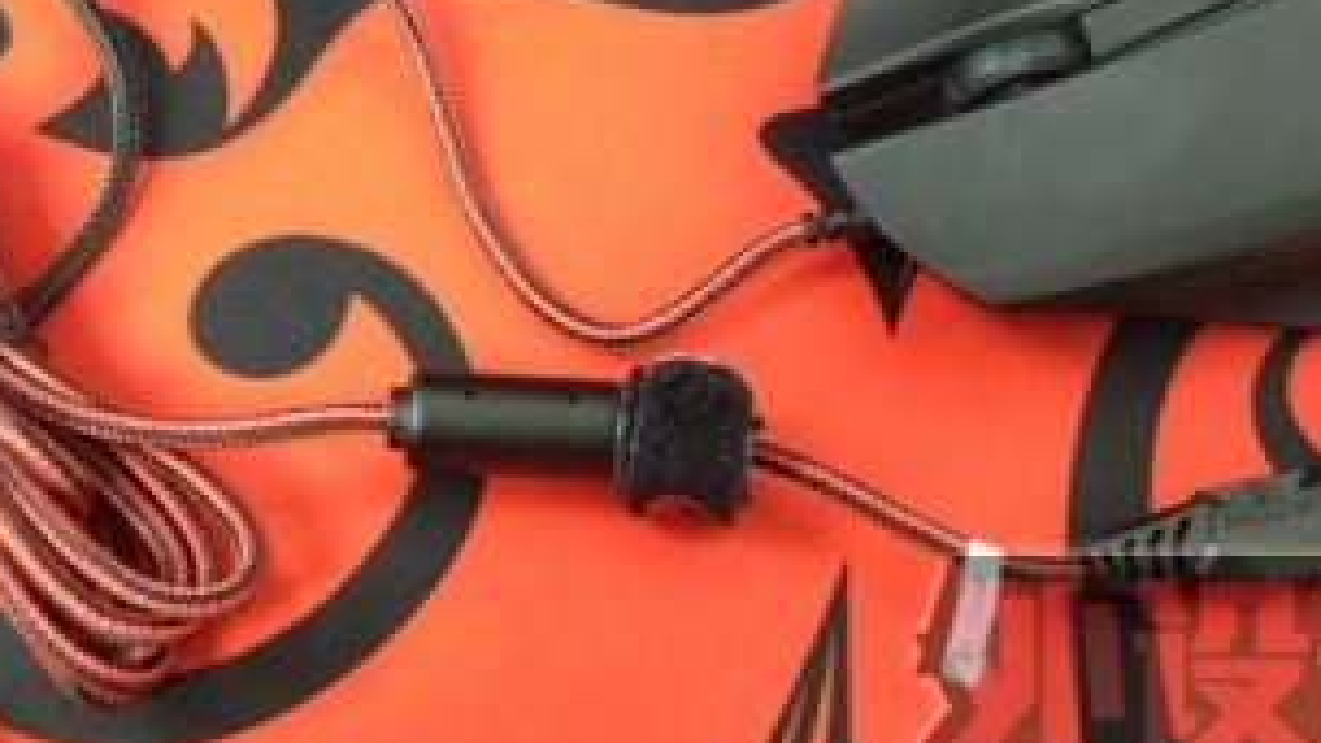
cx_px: 778
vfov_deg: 22.5
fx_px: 1856
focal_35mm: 53
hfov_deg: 39.0
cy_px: 217
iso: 800
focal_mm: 4.13
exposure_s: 1/17
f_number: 2.4
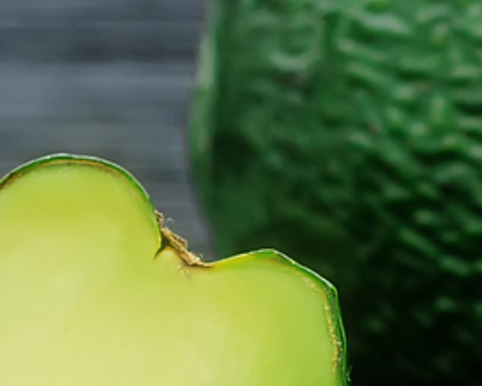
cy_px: 803
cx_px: 432
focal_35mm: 547
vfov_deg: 2.8
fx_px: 7812
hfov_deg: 3.5
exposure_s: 1/8
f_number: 5.6
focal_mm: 50
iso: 100
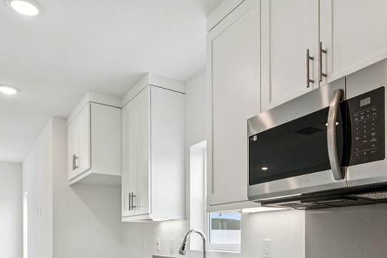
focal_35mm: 33
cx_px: 255
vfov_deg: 36.7
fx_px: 359
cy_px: 240
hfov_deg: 55.6
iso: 100
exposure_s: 1/8
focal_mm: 17.2
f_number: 13
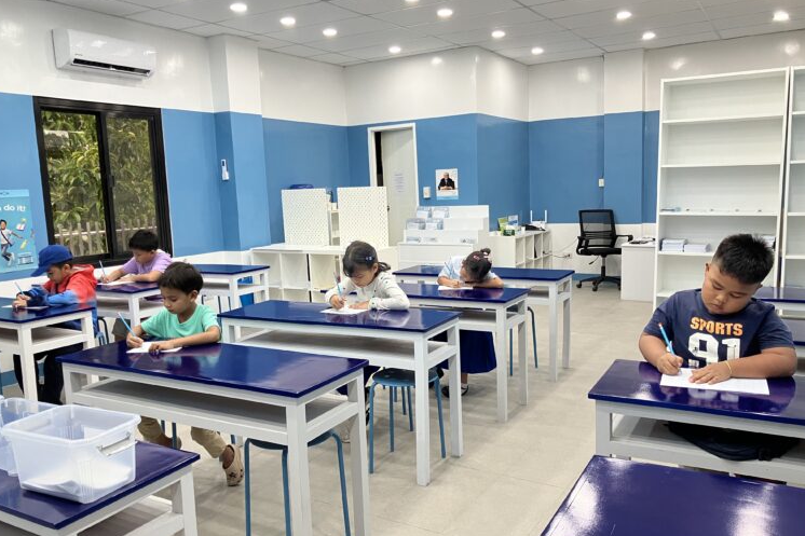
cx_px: 400
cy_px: 271
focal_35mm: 30
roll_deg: +1.2
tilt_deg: -7.0
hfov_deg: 61.9
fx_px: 671
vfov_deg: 43.6
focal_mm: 3.99
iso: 64
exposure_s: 1/60
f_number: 1.8
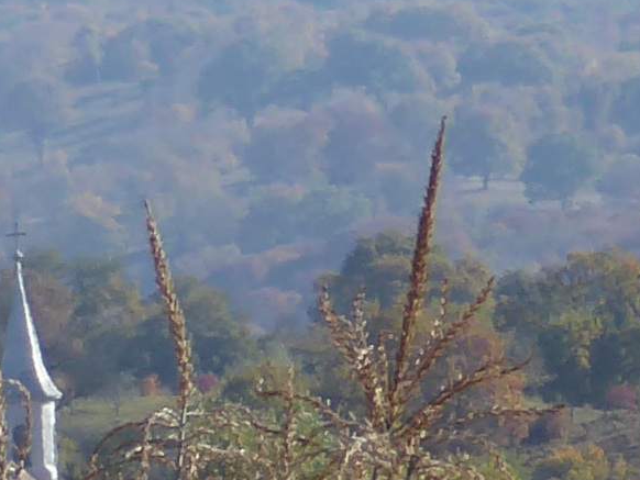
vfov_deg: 1.3
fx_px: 21345
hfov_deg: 1.7
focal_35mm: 1154
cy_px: 950
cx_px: -1393
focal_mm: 27.1
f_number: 5.4
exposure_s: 1/250
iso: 80
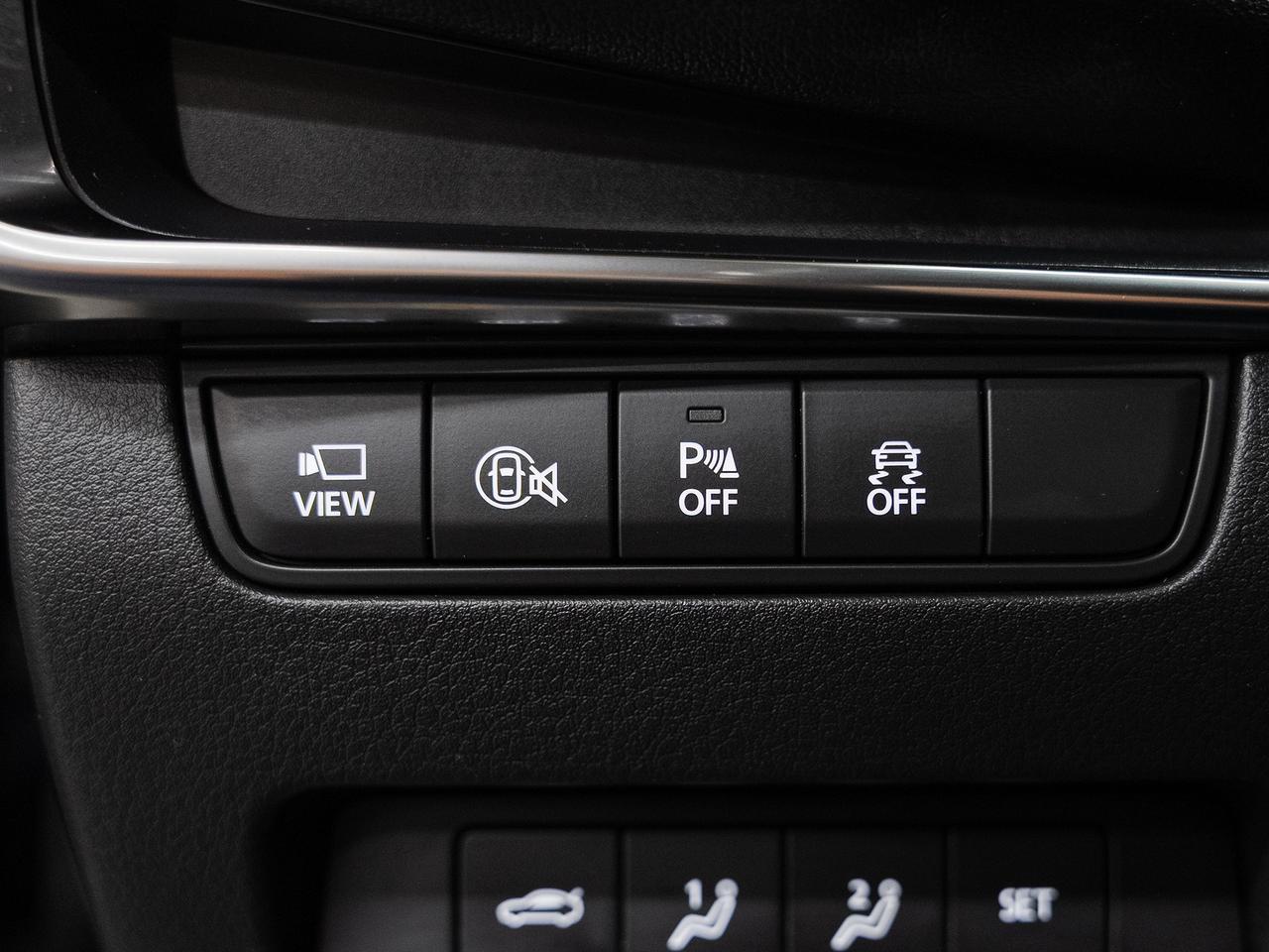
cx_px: 712
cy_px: 642
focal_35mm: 42
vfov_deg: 33.7
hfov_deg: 44.3
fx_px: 1556
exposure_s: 1/40
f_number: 3.5
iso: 640
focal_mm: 29.1
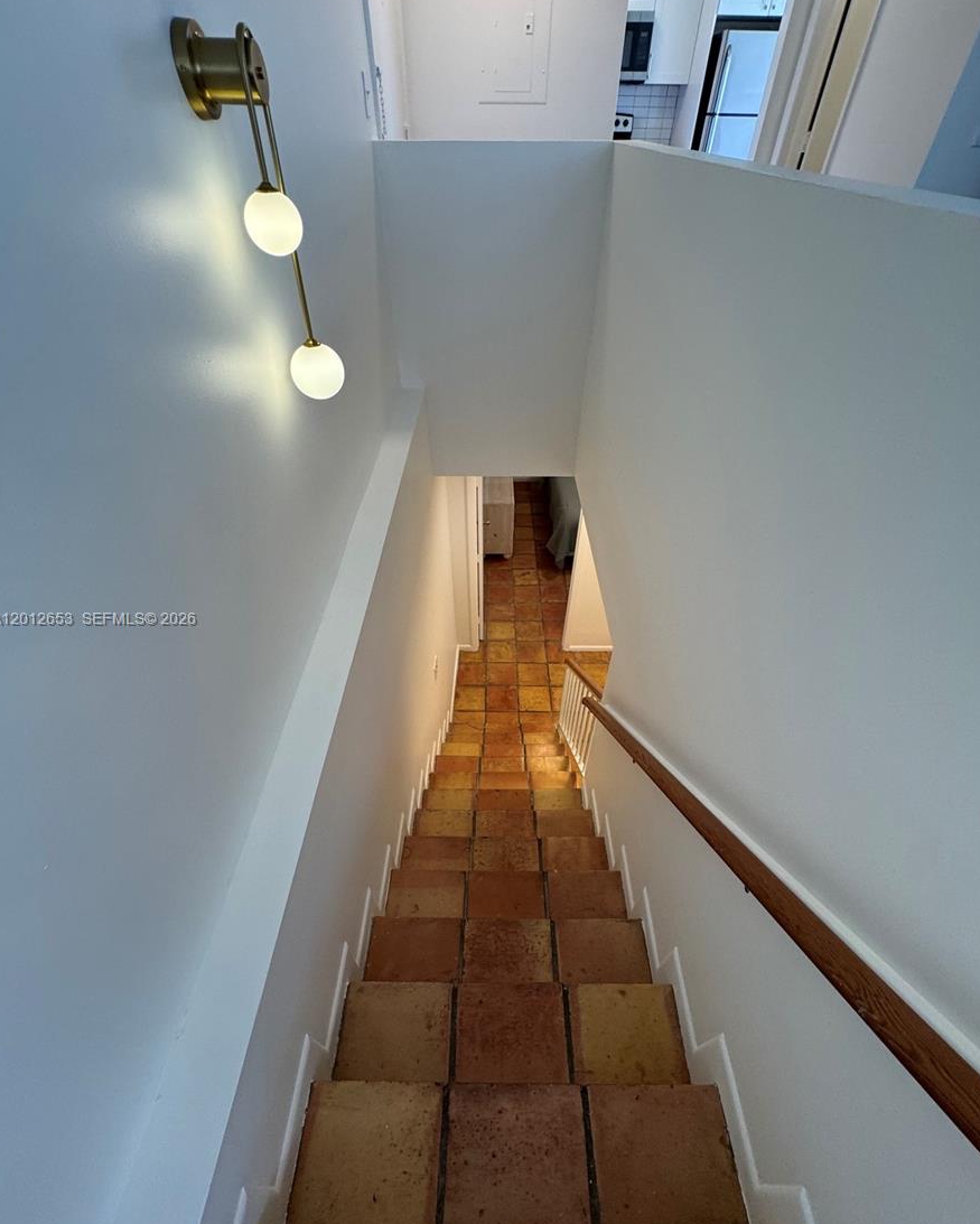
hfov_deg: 84.1
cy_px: 620
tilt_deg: -44.0
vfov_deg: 96.8
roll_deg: -0.7
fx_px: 544
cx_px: 493
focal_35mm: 15
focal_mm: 2.22
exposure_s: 1/120
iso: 160
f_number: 2.2
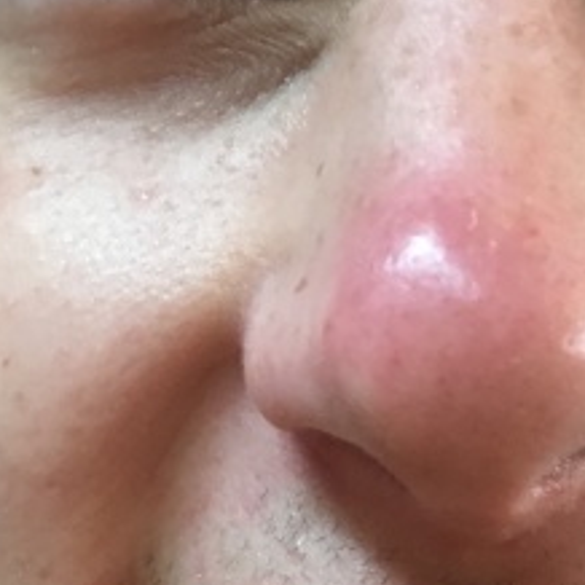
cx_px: 287
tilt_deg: -1.3
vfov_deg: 17.2
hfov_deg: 18.5
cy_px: 786
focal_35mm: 94
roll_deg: -2.8
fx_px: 1797
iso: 160
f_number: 2.2
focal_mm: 4.15
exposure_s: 1/30
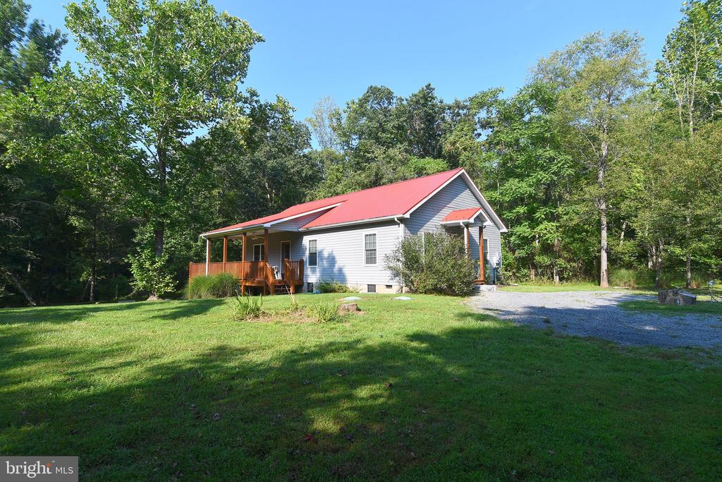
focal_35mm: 18
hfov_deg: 90.0
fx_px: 361
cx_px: 361
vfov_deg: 67.4
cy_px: 241
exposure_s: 1/250
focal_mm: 12
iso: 125
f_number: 8
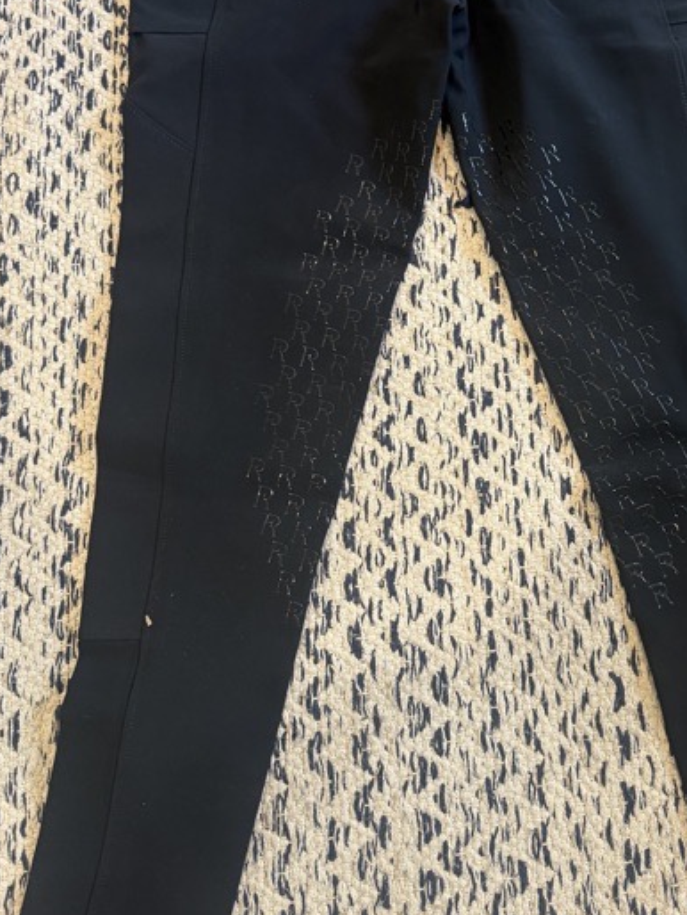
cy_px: 308
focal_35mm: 42
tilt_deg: -74.2
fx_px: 1110
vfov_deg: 44.2
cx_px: 455
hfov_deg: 34.1
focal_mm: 6.76
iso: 250
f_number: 1.78
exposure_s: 1/60
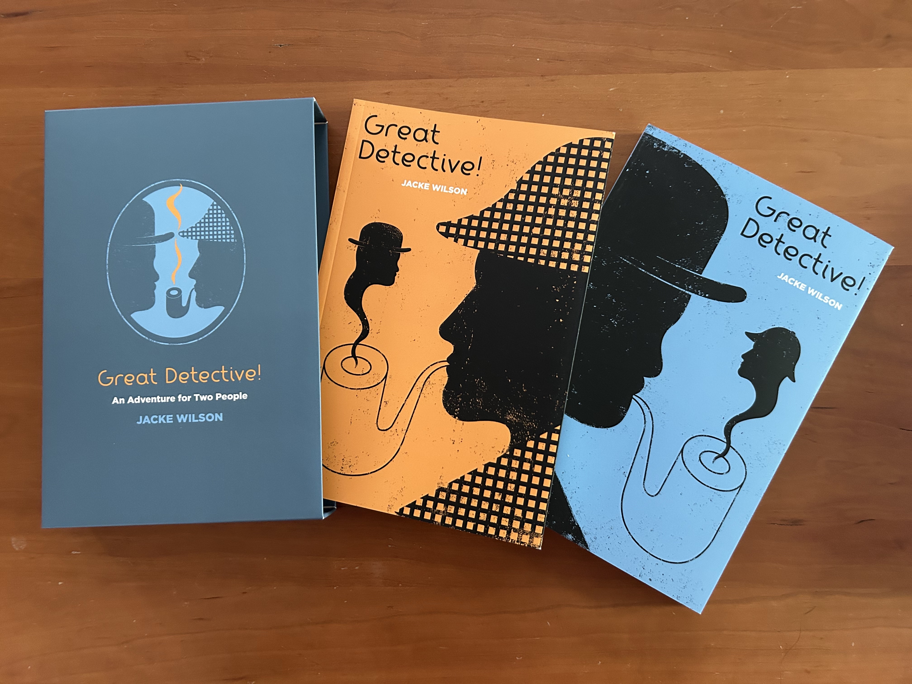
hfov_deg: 67.3
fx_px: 685
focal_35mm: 26
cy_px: 342
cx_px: 456
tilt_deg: -84.3
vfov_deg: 53.1
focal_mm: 5.7
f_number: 1.5
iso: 500
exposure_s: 1/43
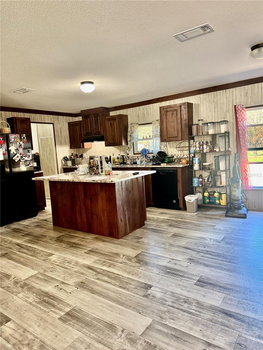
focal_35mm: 24
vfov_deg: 71.6
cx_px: 132
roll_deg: +5.4
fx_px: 243
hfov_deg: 56.8
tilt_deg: -5.3
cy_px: 175
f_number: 1.78
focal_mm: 6.76
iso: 500
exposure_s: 1/60
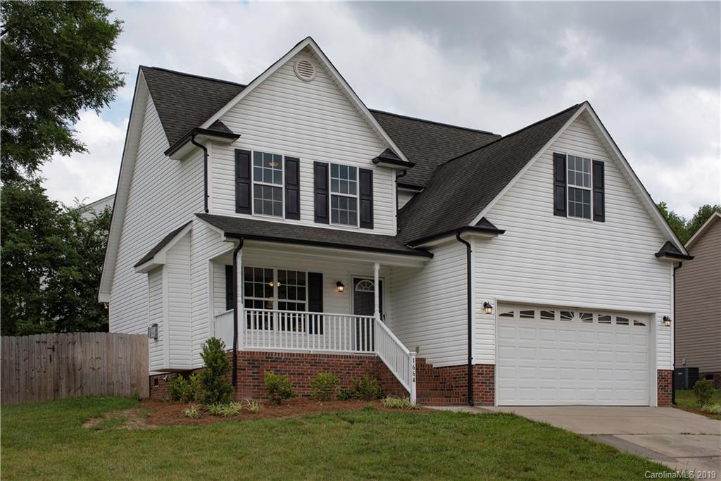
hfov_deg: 39.6
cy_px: 240
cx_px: 360
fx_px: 1001
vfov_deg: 27.0
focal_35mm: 50
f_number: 6.3
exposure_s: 1/1000
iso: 200
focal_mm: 50
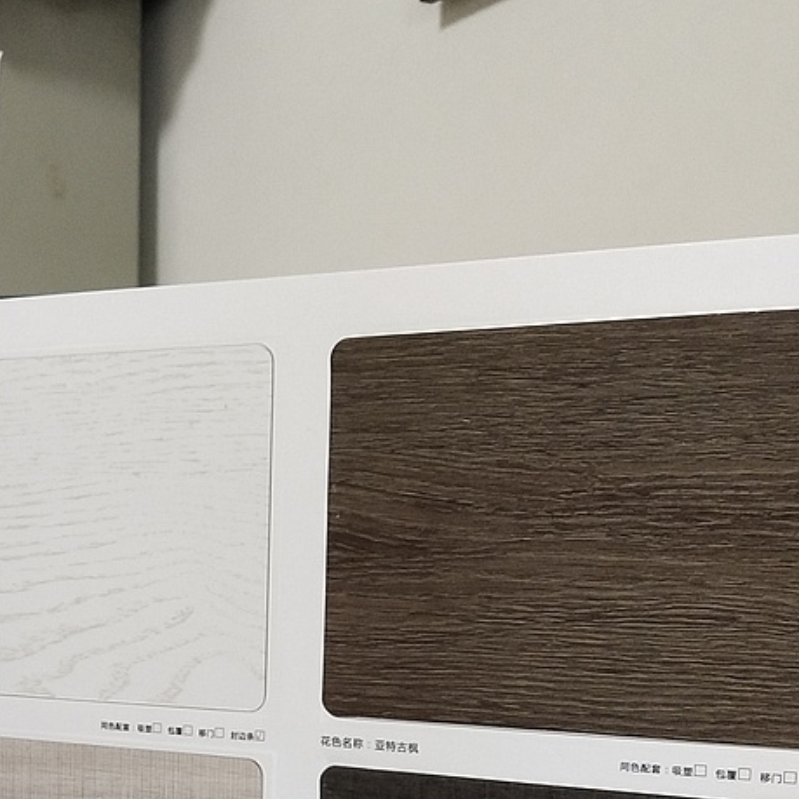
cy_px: 789
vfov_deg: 22.5
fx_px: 1932
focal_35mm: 74
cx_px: -21
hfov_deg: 22.4
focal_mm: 3.95
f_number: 1.8
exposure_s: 1/33.3
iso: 446
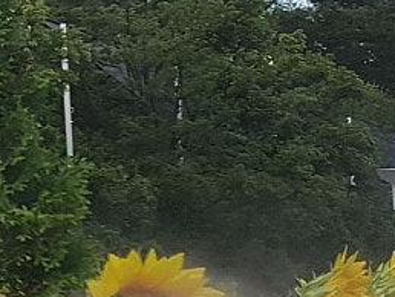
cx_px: -516
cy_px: 240
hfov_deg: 10.7
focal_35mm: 161
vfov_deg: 9.2
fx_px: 1839
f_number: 1.7
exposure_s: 1/758
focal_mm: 4.2
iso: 50
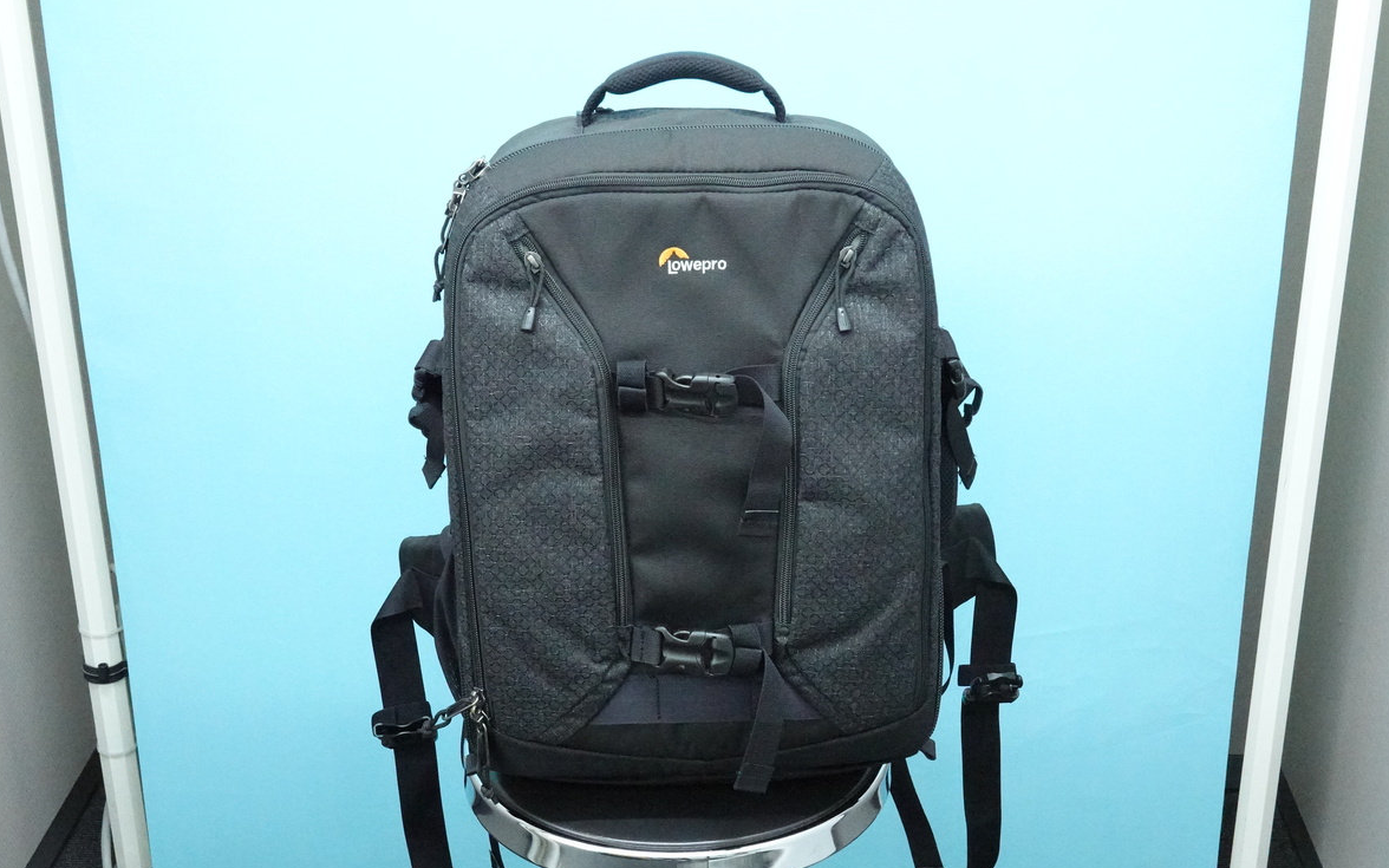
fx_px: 1968
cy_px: 450
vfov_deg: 24.9
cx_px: 697
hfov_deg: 38.9
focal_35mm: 52
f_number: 8
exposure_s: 1/50
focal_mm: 19.03
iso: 6400
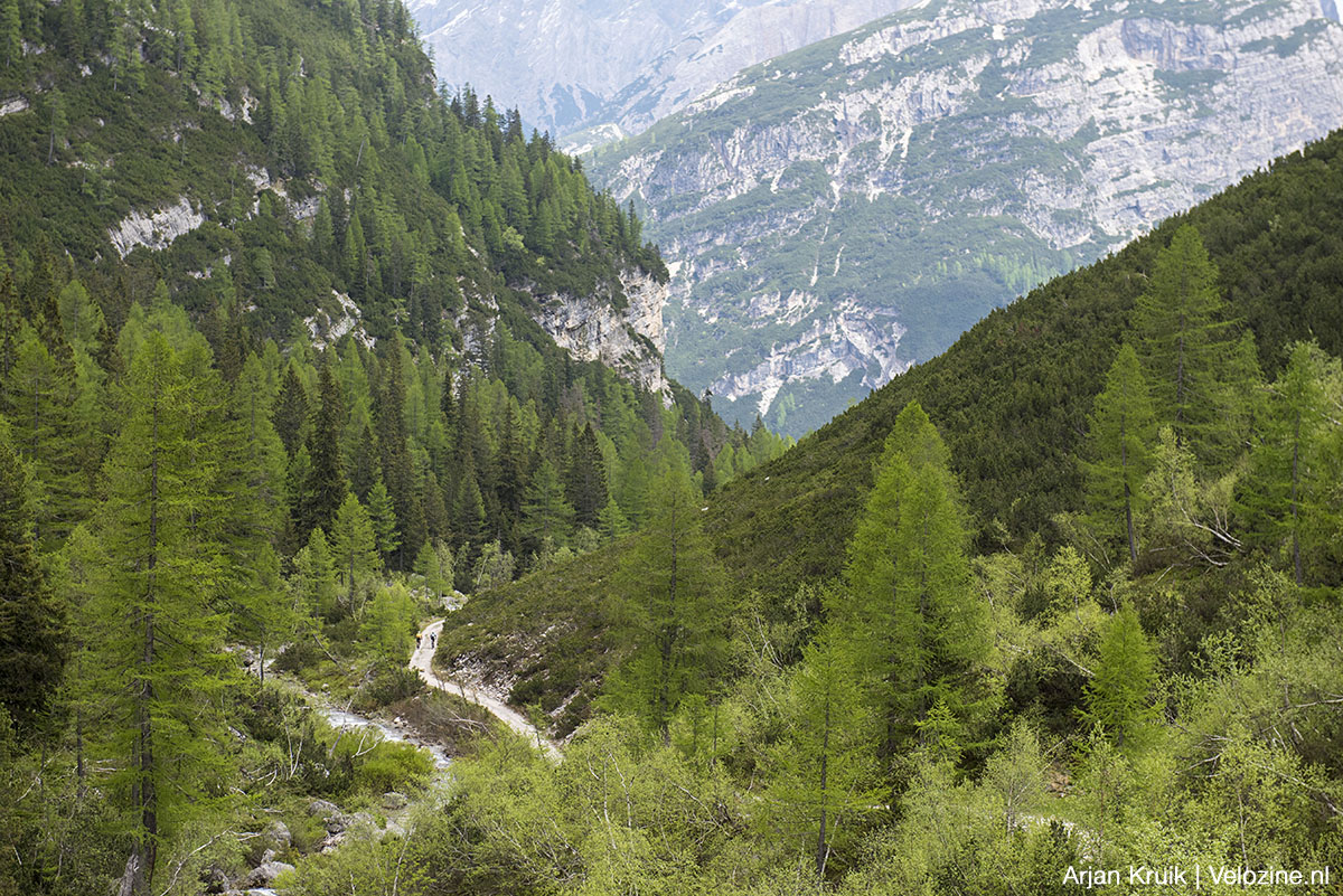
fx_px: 2612
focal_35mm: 70
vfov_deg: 19.5
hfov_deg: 28.8
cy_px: 448
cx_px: 672
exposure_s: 1/1250
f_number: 5.6
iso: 500
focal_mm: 70
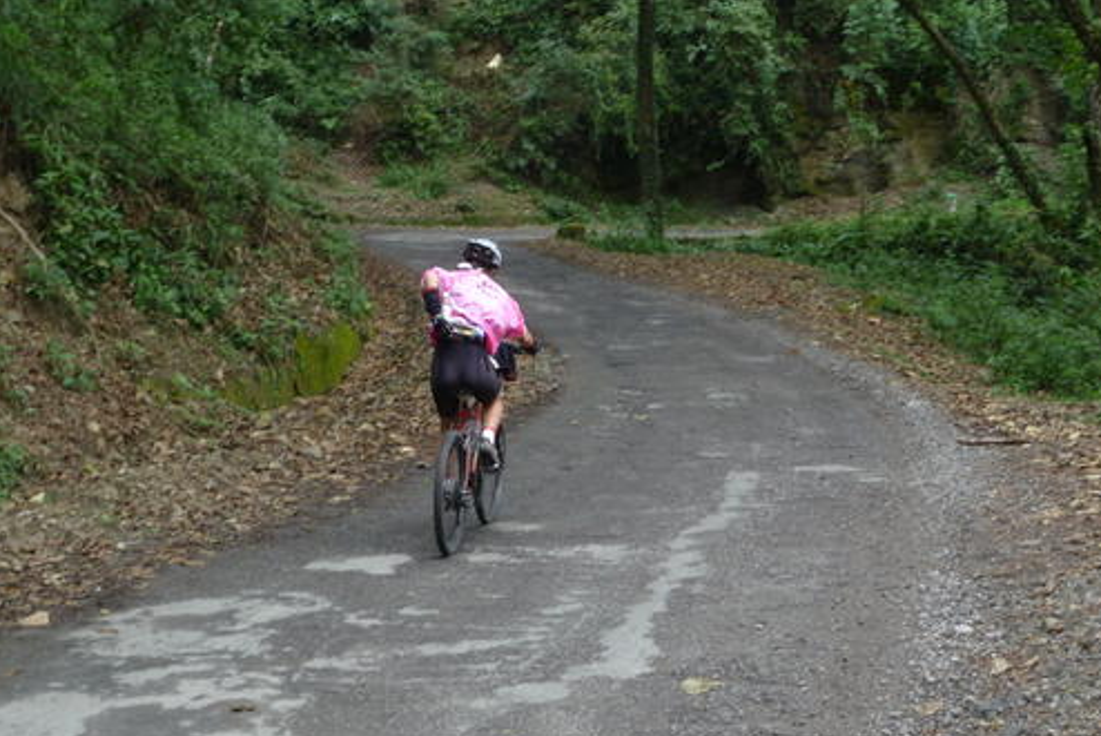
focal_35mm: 61
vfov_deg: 22.3
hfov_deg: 32.9
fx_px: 1867
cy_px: 345
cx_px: 550
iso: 160
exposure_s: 1/40
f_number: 4.4
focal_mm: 9.8
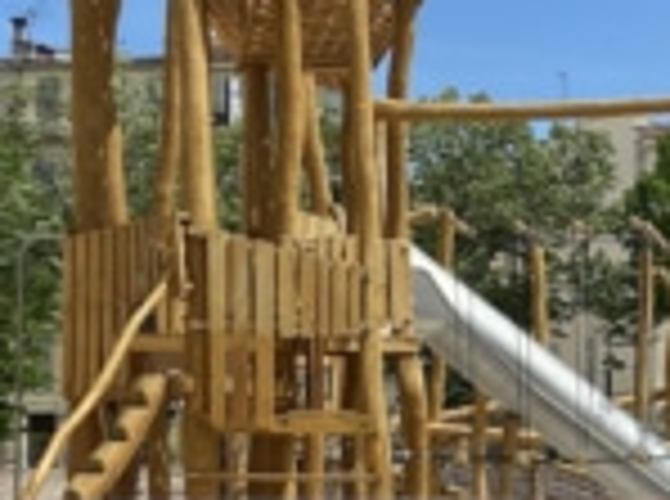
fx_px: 2027
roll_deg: +0.1
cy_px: 293
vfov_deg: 14.0
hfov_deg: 18.4
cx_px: 630
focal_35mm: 105
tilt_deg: +4.1
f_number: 1.8
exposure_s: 1/3497
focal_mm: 4.25
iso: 32
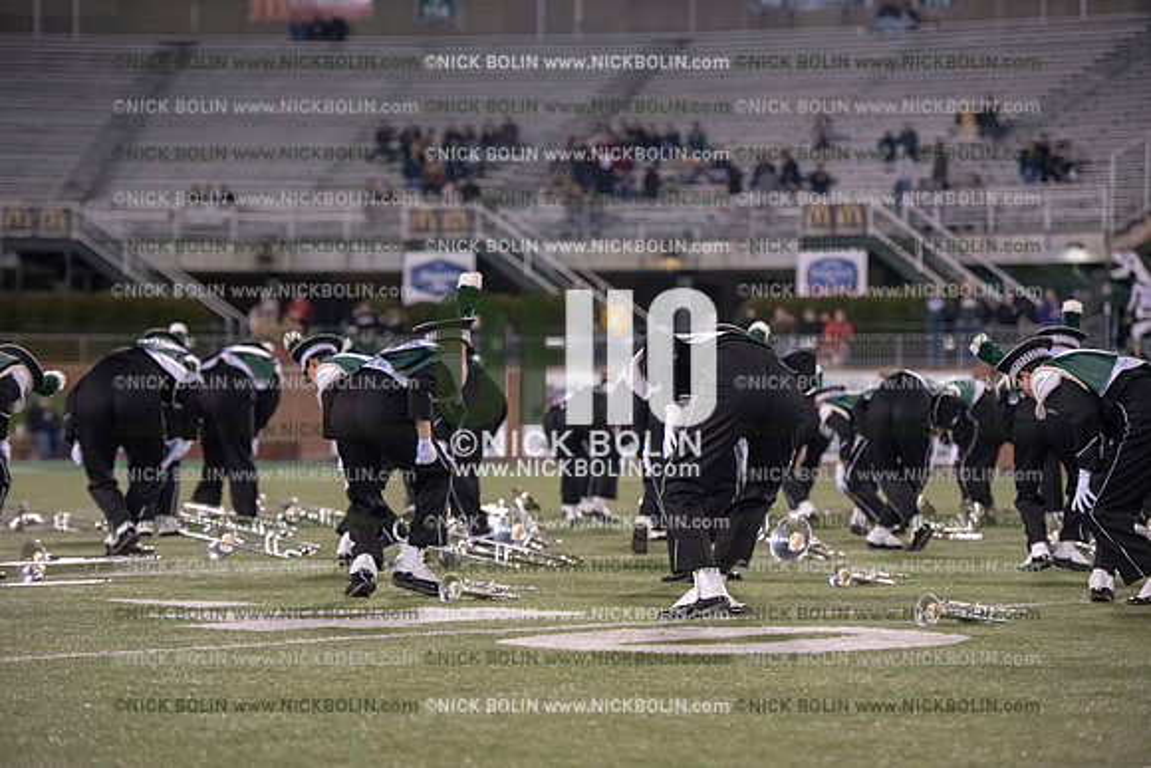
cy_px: 384
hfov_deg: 17.1
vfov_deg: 11.4
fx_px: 3837
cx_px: 576
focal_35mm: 120
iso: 5000
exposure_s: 1/1250
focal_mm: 120
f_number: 3.2
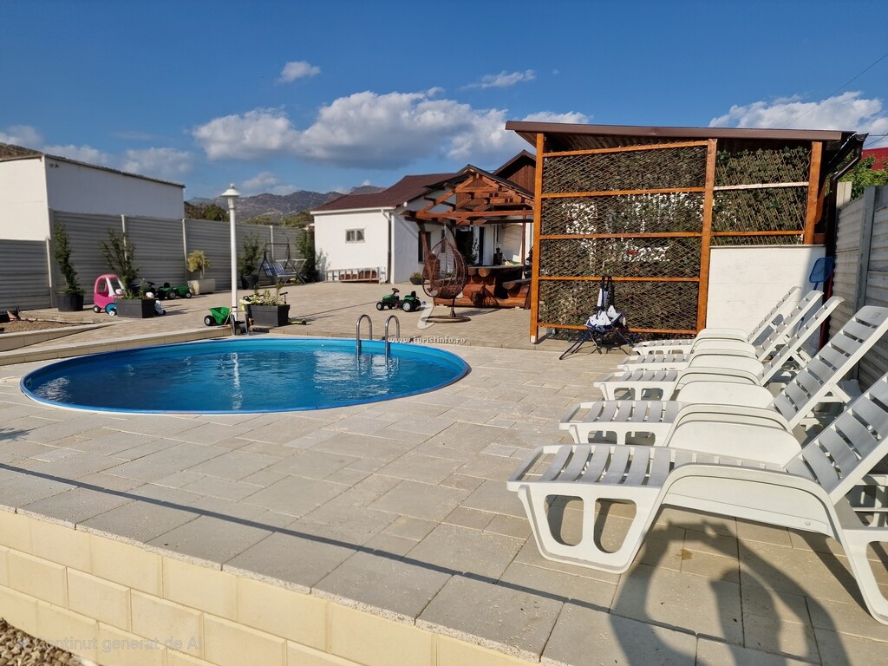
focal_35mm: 23
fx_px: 590
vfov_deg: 58.9
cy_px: 333
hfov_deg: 73.9
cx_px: 444
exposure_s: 1/3333
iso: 50
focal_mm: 6.4
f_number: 1.8
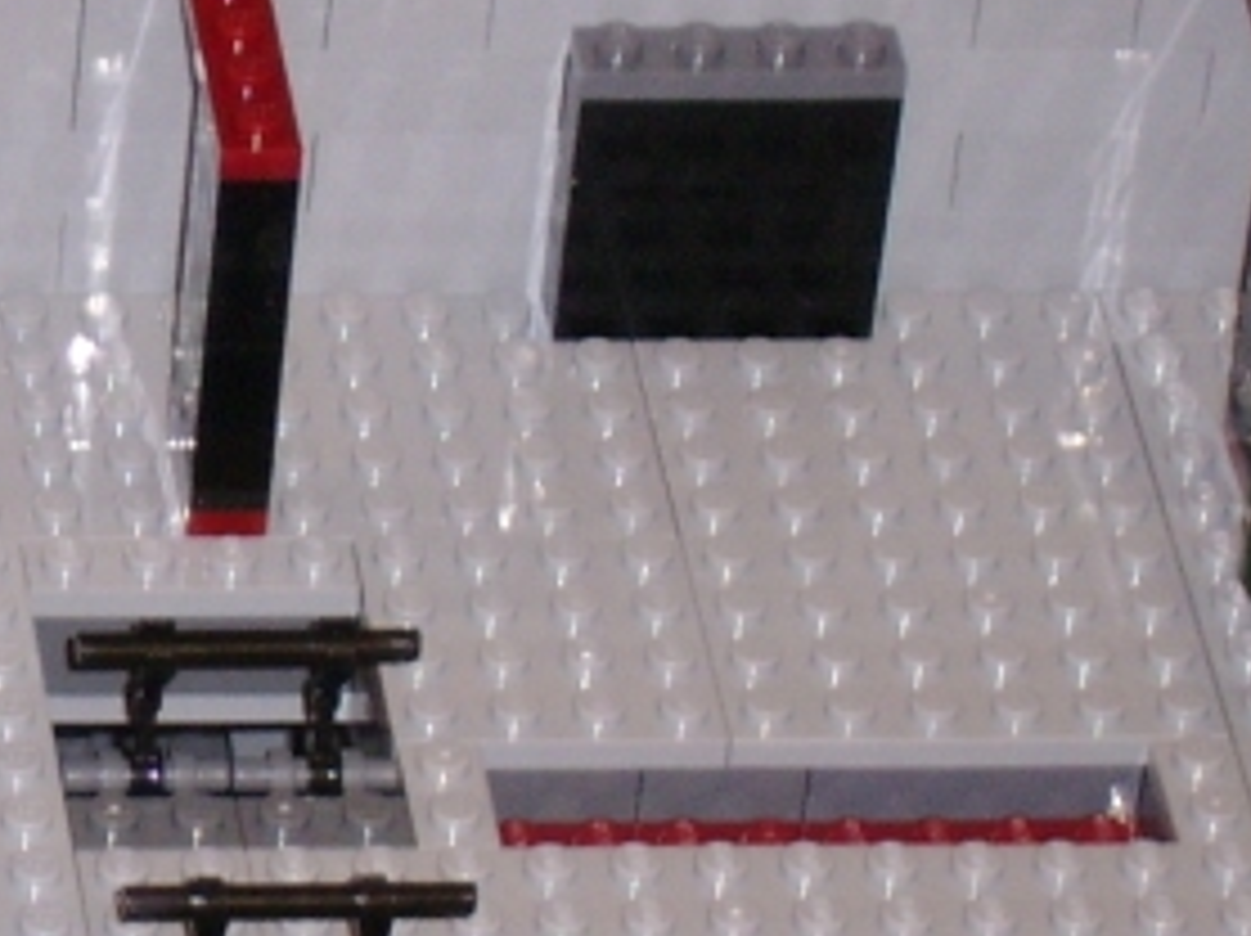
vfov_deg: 4.4
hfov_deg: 5.8
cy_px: 392
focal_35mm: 337
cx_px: -673
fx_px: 12168
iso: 154
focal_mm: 17.14
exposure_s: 1/60
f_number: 4.9
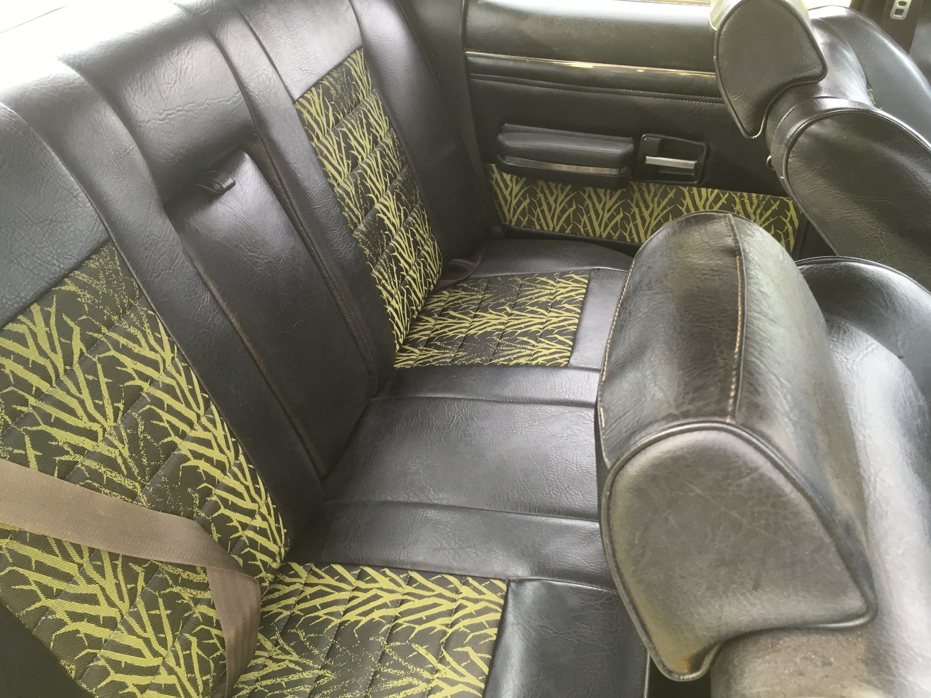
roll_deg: -8.3
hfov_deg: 61.7
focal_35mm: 29
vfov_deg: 48.2
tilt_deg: -36.2
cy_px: 349
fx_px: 780
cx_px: 466
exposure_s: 1/33
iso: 50
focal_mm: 4.15
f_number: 2.2
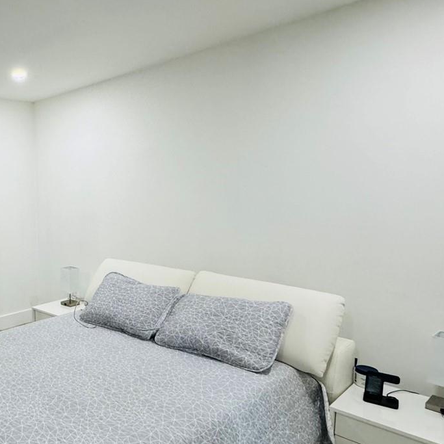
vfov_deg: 55.6
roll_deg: +2.8
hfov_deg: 48.6
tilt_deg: -6.8
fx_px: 421
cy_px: 239
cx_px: 29
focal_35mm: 29
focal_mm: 2.22
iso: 320
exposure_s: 1/120
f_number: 2.2
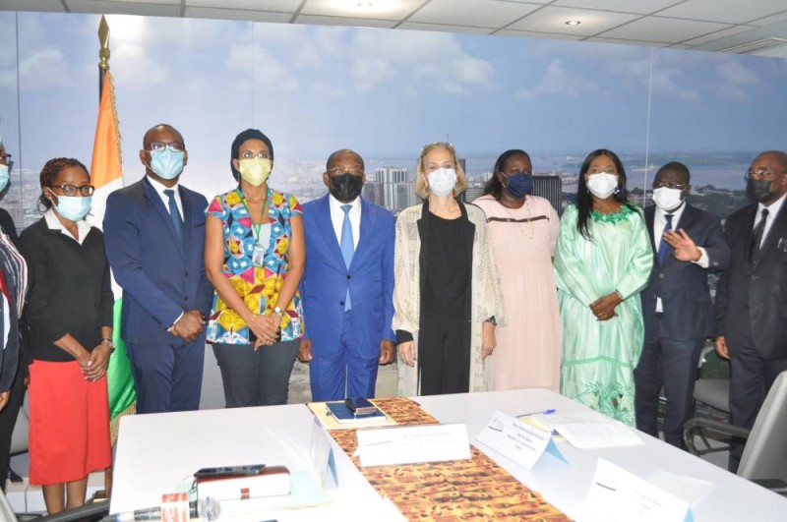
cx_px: 394
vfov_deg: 36.8
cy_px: 261
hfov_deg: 53.2
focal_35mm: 36
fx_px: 786
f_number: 4
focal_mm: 24
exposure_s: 1/60
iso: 640
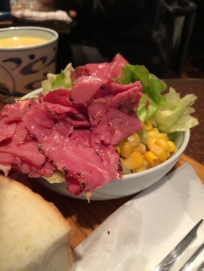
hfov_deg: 46.8
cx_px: 102
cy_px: 136
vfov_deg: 60.0
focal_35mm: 30
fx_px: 236
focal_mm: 4.12
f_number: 2.2
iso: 125
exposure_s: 1/30
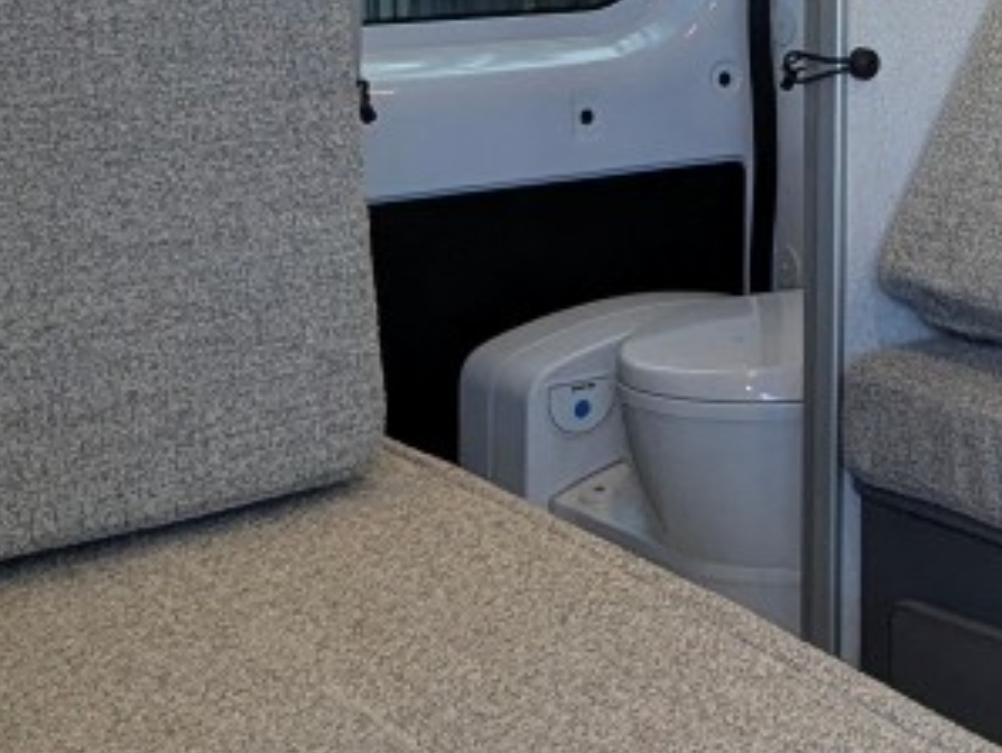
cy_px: -165
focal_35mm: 75
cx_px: 1071
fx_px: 2173
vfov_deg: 18.6
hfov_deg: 24.4
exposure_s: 1/188
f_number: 2.2
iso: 84
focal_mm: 2.35
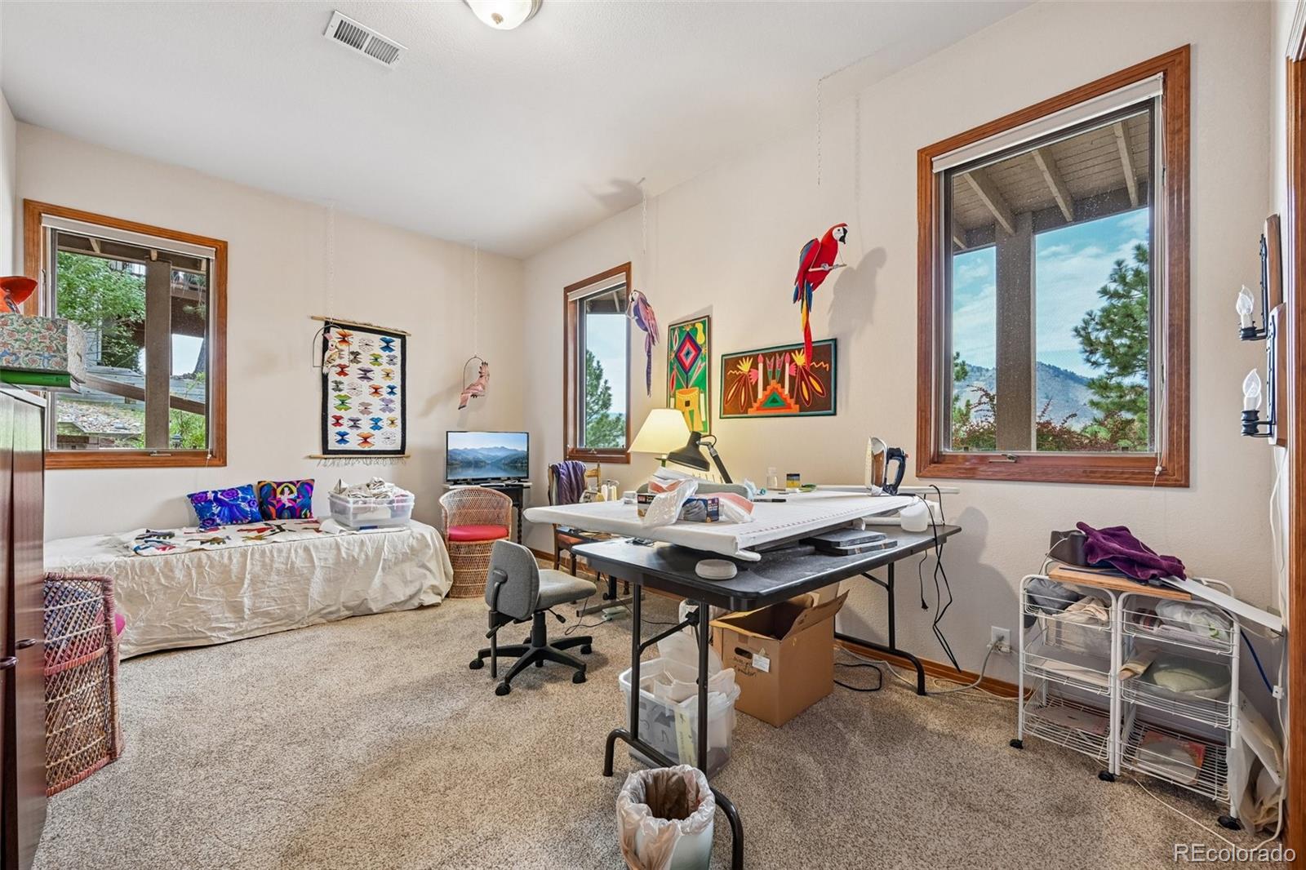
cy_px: 435
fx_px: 508
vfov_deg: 81.2
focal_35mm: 14
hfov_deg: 104.3
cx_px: 653
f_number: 10
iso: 400
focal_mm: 14
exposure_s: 1/15
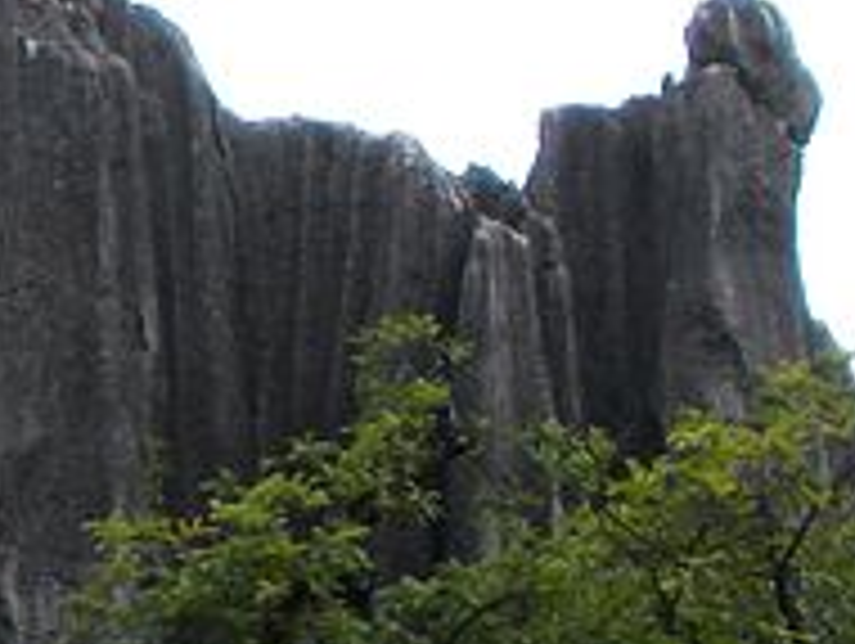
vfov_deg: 7.6
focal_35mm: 194
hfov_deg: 9.9
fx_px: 4798
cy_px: 712
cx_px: -414
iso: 64
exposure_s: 1/352
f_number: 3.5
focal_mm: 6.3
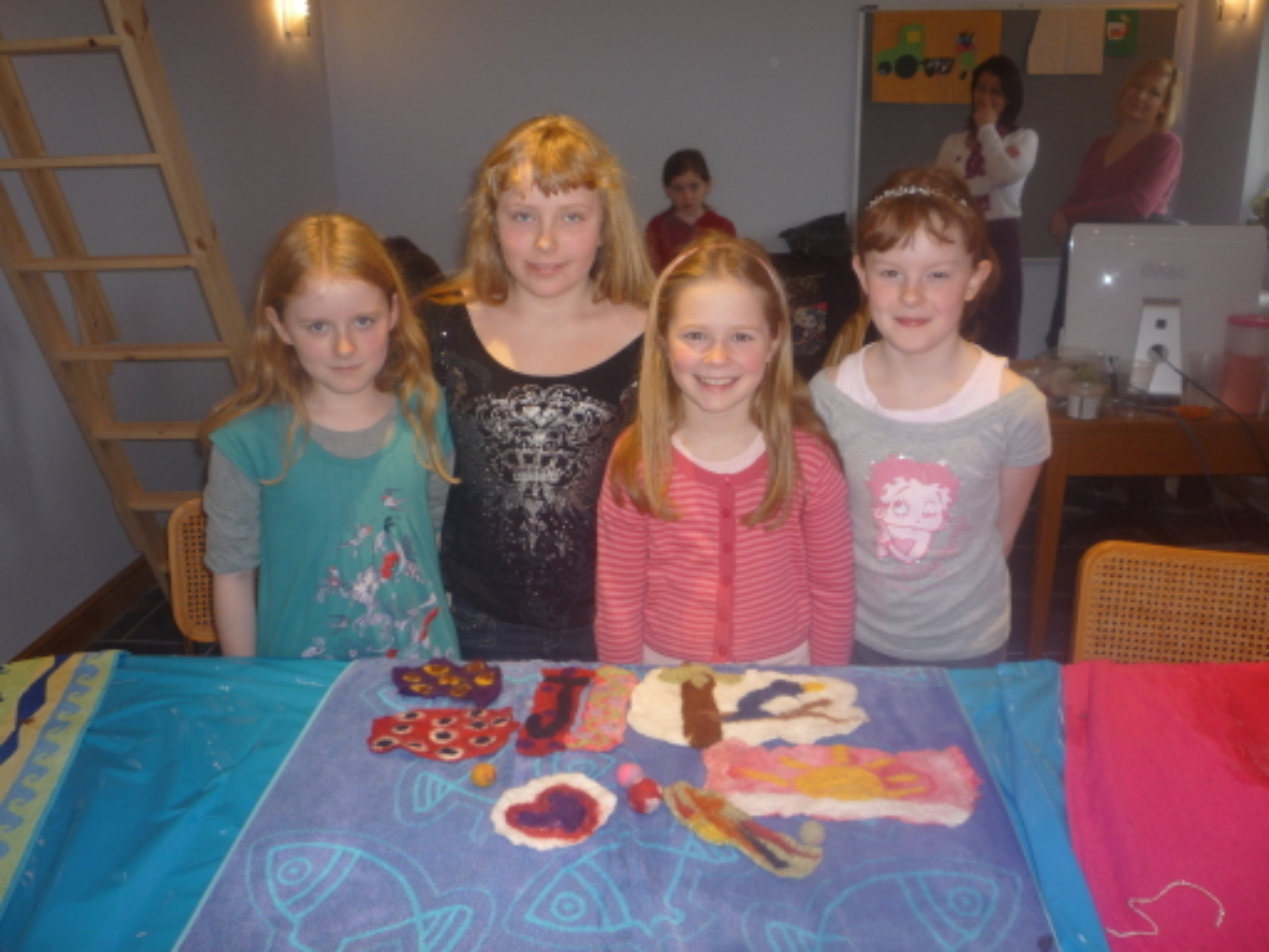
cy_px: 476
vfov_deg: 46.8
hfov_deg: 60.0
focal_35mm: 30
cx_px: 634
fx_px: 1100
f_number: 3.3
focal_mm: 5.2
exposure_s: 1/30
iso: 100
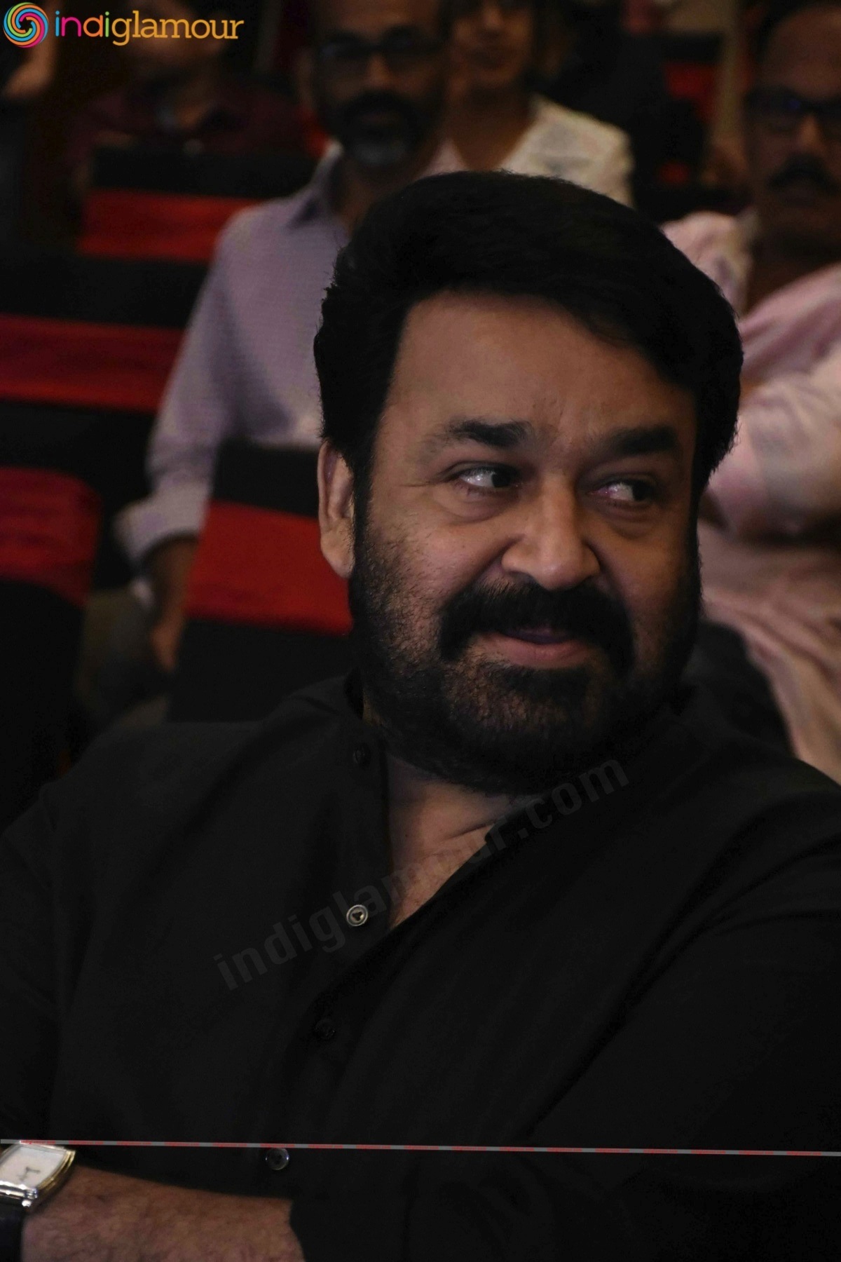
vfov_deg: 17.1
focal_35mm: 120
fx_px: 4205
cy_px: 631
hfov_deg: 11.4
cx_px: 420
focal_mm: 80
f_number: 5.3
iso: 8000
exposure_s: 1/100
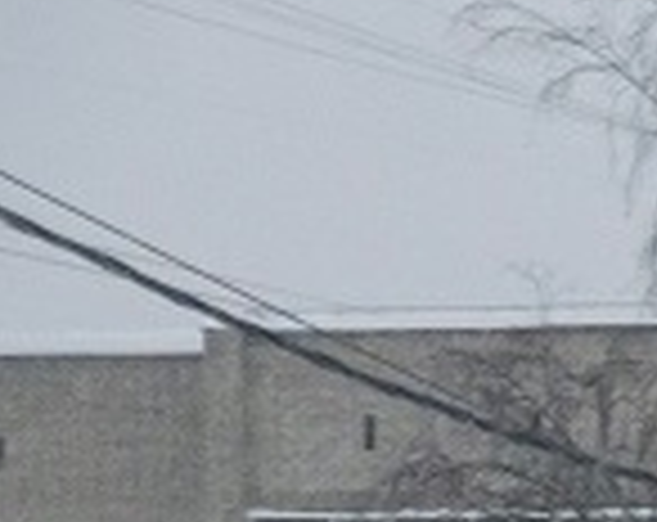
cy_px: 1728
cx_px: 2466
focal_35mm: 766
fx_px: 14855
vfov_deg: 2.0
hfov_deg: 2.5
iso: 800
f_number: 5.3
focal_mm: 66
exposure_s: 1/640
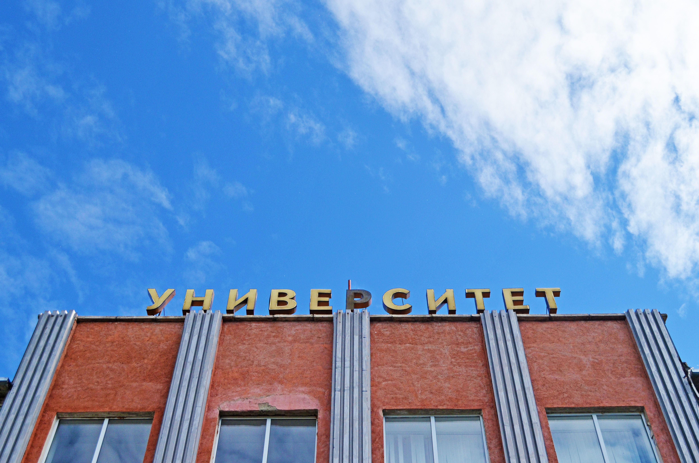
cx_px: 350
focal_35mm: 42
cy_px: 232
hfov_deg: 46.5
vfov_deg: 31.8
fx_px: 814
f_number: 5.6
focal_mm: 28
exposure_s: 1/320
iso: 400
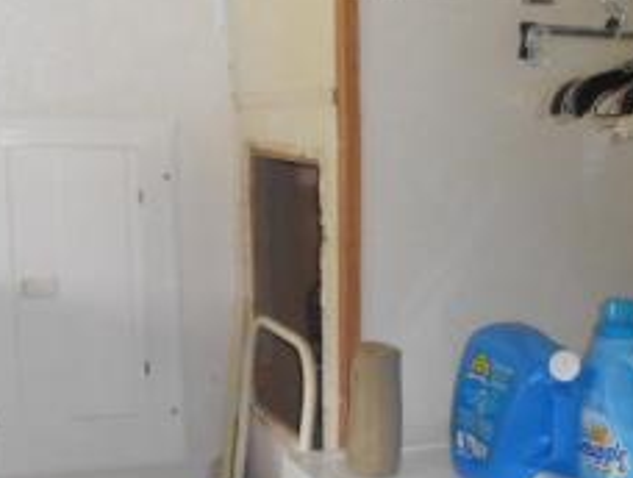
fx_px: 1209
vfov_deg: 22.1
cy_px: 364
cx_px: 500
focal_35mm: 66
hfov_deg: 28.7
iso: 200
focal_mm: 4.6
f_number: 3.2
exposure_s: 1/25
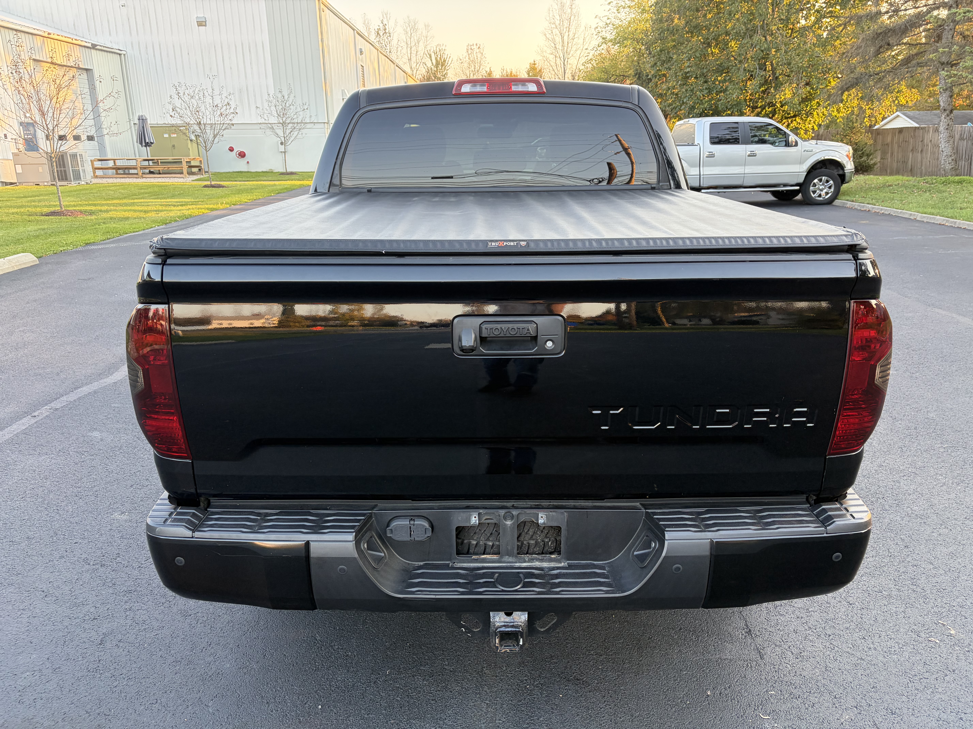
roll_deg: +1.4
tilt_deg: -17.8
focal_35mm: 26
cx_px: 486
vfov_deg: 53.1
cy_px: 364
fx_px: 731
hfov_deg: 67.3
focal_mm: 5.96
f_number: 1.6
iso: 125
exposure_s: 1/182
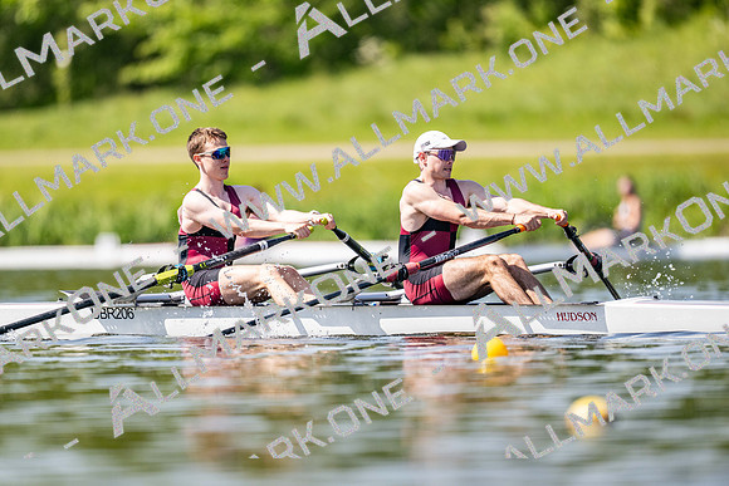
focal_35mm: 600
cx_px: 364
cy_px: 243
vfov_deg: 2.3
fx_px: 12159
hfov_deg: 3.4
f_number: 4
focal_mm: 600
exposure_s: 1/2500
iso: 360
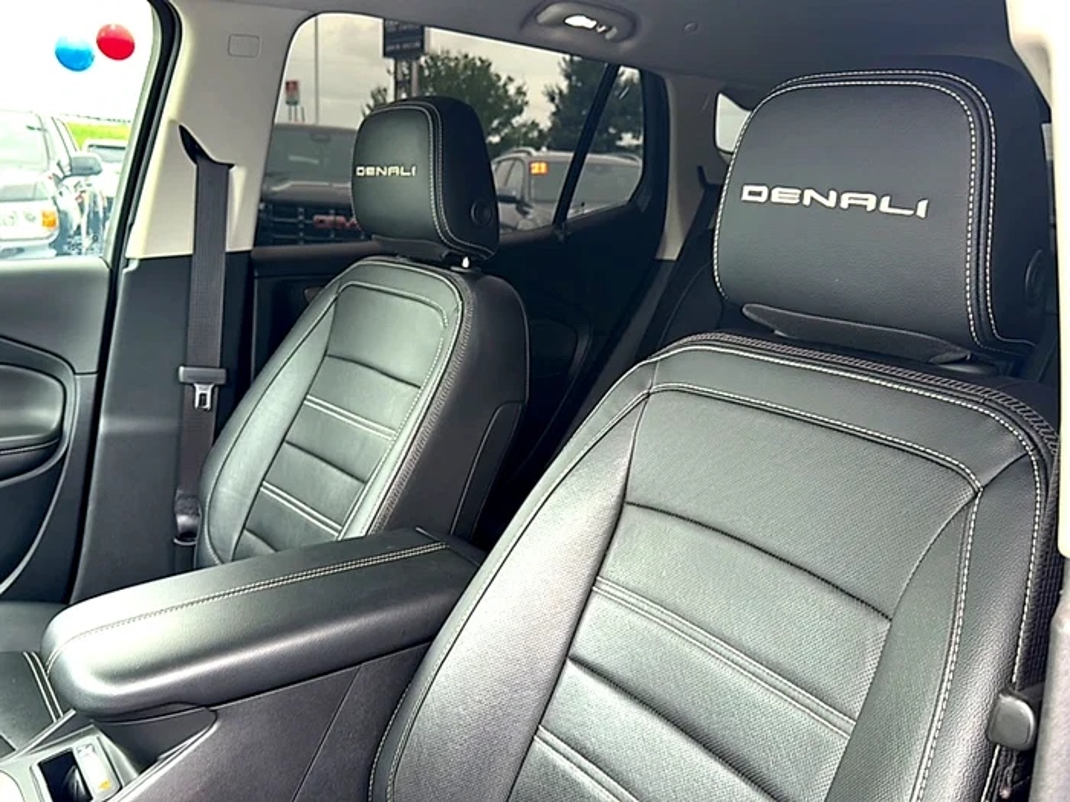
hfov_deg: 69.4
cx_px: 535
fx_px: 773
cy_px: 401
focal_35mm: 25
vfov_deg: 54.9
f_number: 1.78
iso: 80
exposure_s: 1/136
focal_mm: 6.86
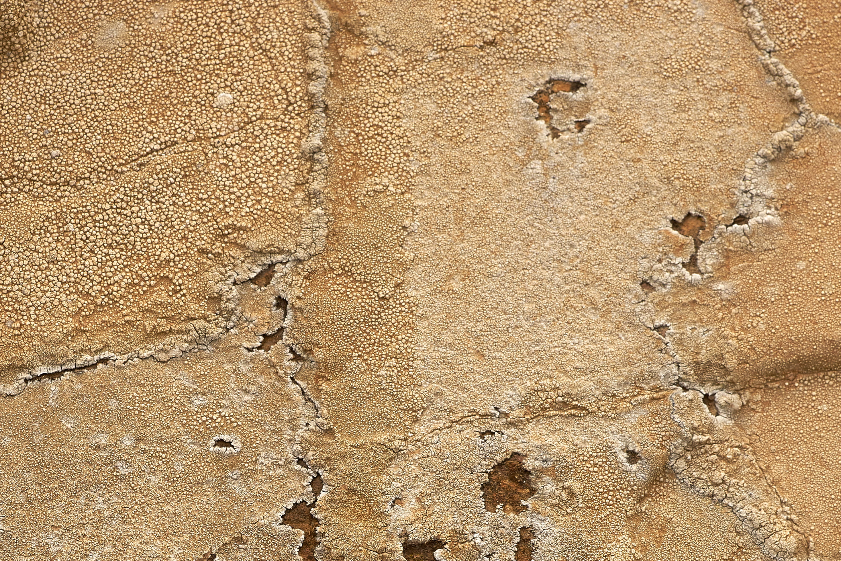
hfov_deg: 11.2
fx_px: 4298
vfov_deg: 7.4
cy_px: 532
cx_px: 391
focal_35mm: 184
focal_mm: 90
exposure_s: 1/250
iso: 100
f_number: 7.1
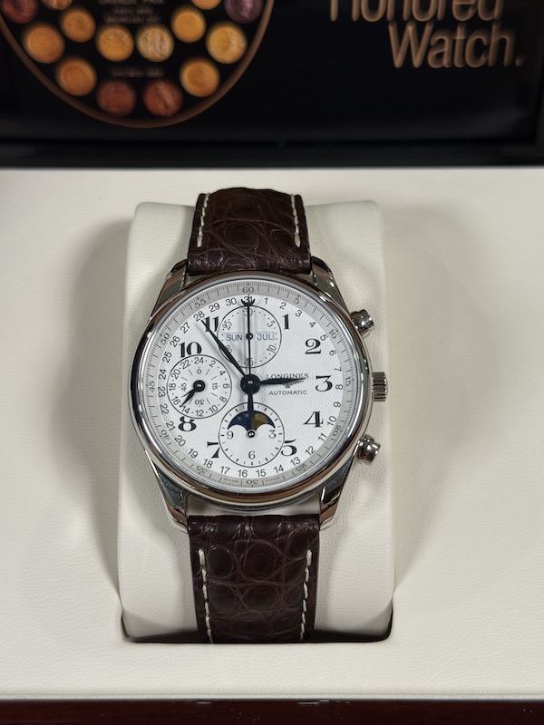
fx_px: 1006
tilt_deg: -40.8
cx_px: 272
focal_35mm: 48
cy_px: 362
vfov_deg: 39.7
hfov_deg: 30.3
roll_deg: -0.2
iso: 100
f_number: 1.78
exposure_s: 1/101
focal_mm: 6.76
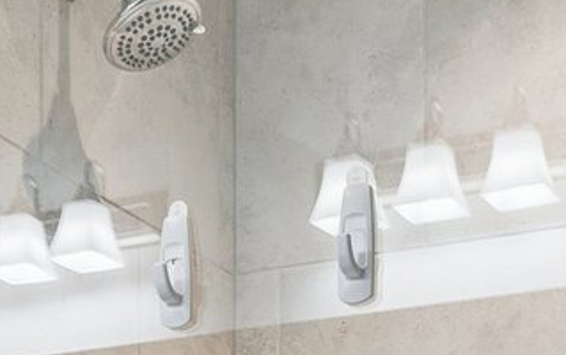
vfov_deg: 11.8
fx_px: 1513
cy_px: 734
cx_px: 289
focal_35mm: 98
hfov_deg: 21.2
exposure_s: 1/13
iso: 100
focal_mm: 10
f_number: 6.3
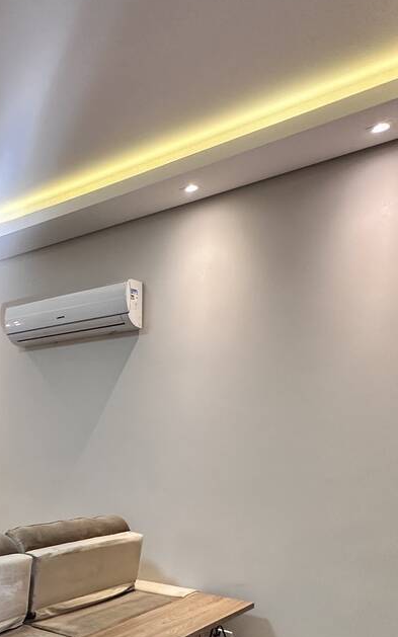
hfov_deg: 30.4
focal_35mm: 34
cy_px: 468
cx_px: -104
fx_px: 590
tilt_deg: -0.7
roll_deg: -0.2
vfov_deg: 54.4
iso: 200
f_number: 2.2
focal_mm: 2.22
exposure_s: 1/60
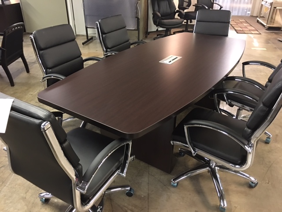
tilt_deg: -28.4
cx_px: 141
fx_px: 236
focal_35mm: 29
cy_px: 106
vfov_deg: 48.2
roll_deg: -0.9
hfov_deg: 61.7
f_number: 2.2
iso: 64
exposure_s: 1/4
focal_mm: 4.15
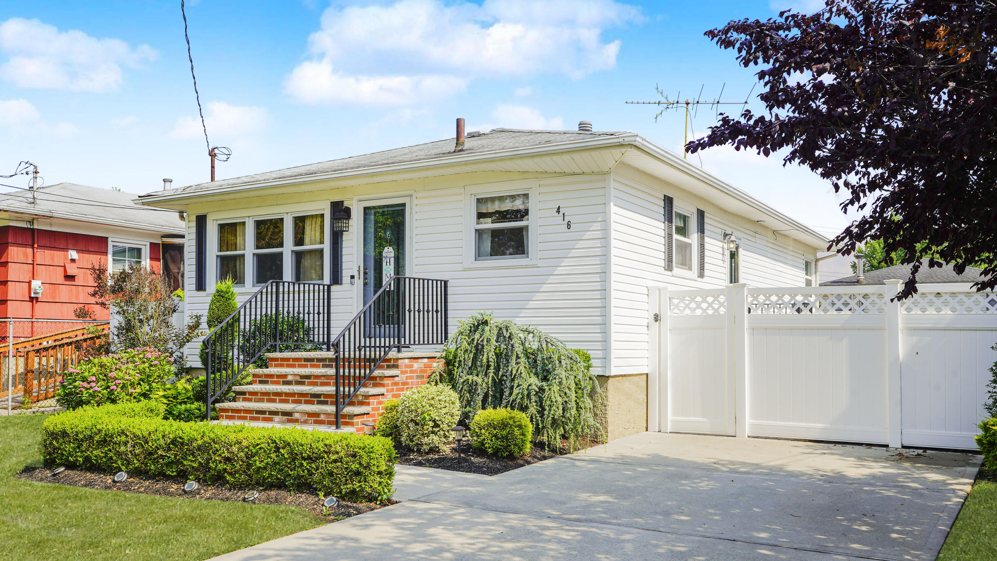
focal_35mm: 34
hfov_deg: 58.7
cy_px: 296
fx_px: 887
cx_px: 502
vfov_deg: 35.1
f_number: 10
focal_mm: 31.5
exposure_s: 1/160
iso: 100
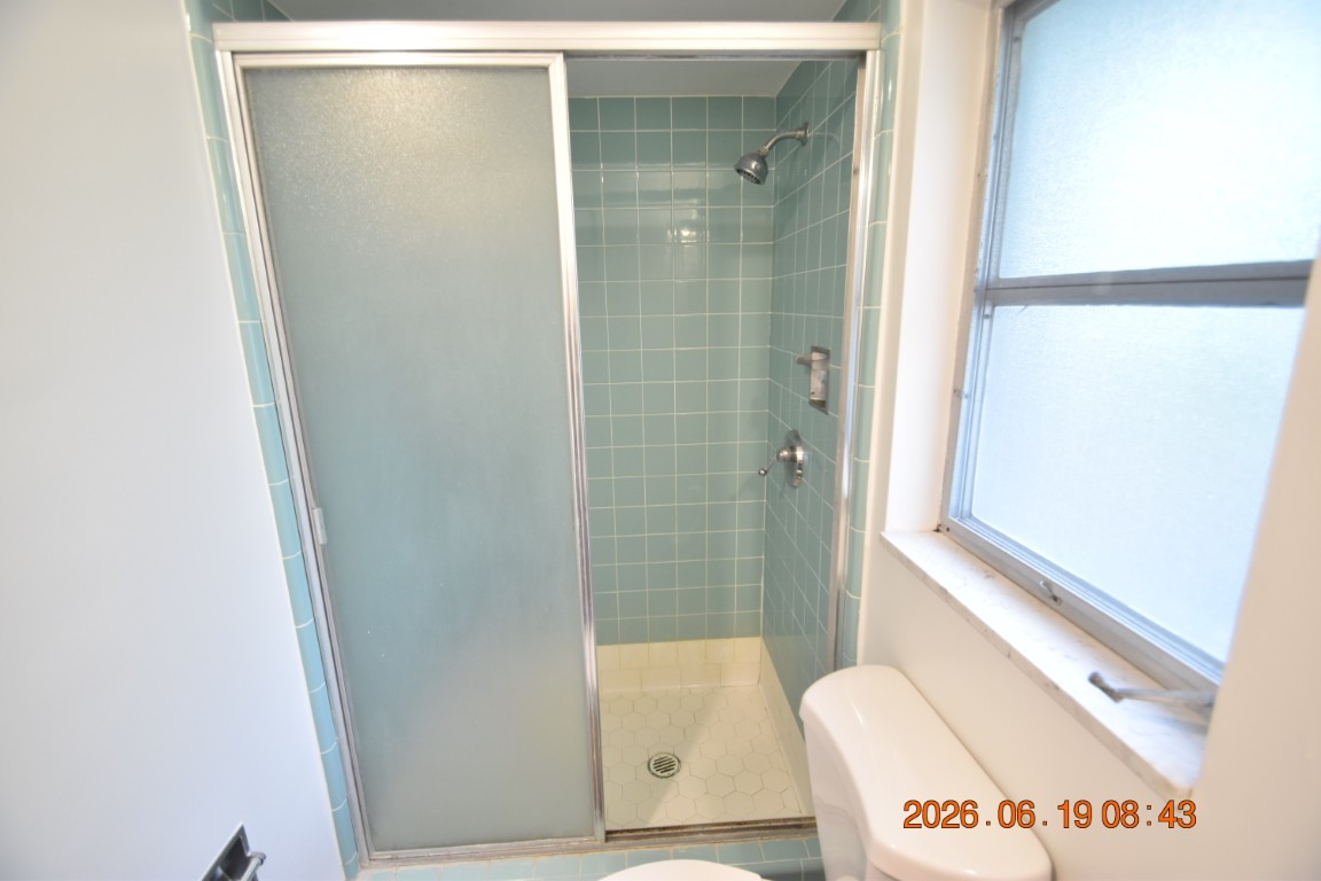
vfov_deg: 77.3
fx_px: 550
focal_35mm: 15
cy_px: 440
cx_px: 660
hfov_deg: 100.4
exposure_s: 1/45
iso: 800
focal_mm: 10
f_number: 3.5
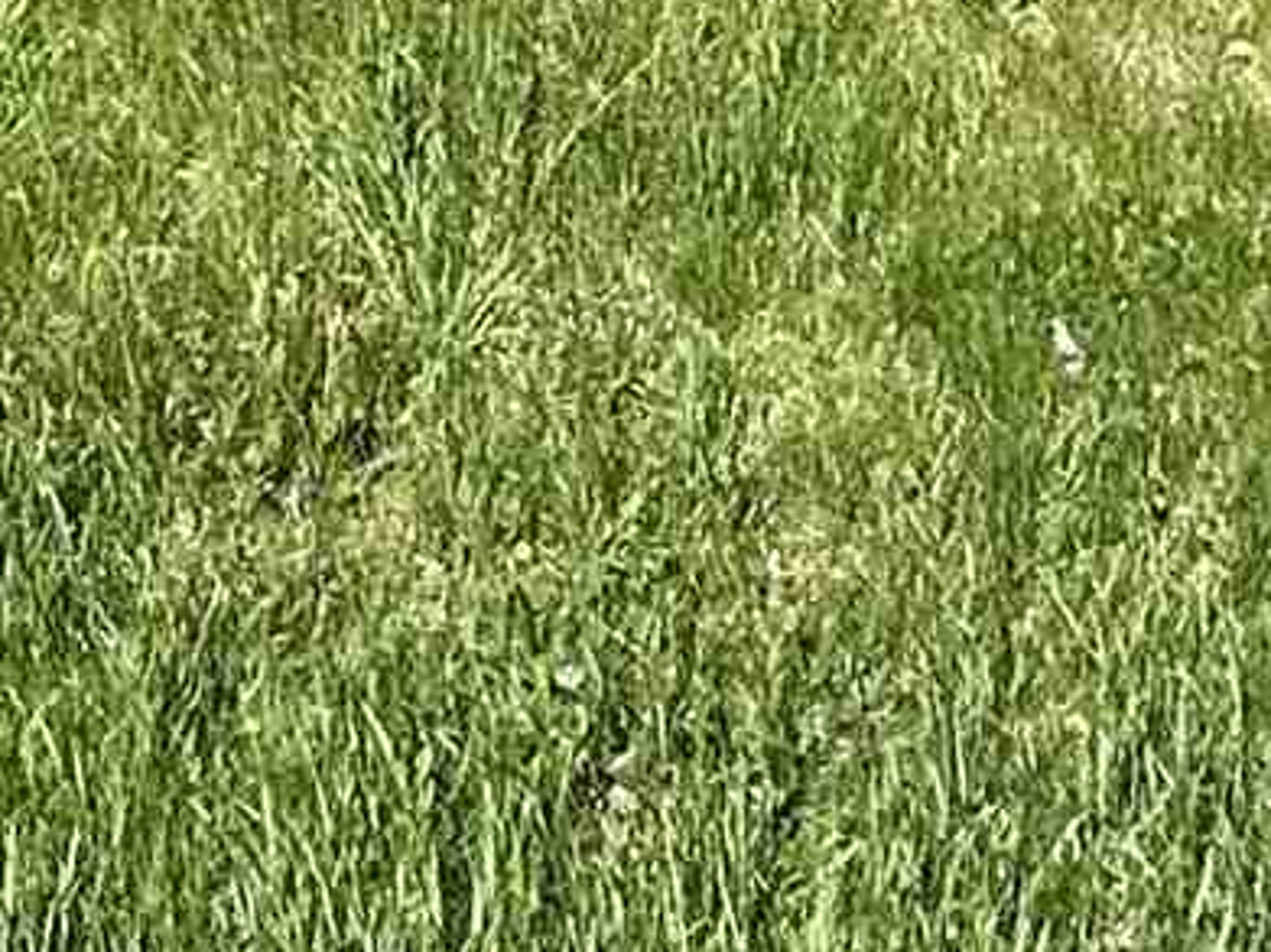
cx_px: 676
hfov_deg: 17.9
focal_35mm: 110
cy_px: -1634
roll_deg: +4.5
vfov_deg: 10.6
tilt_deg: -23.5
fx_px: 4038
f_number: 2.2
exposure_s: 1/1553
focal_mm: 2.22
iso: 40
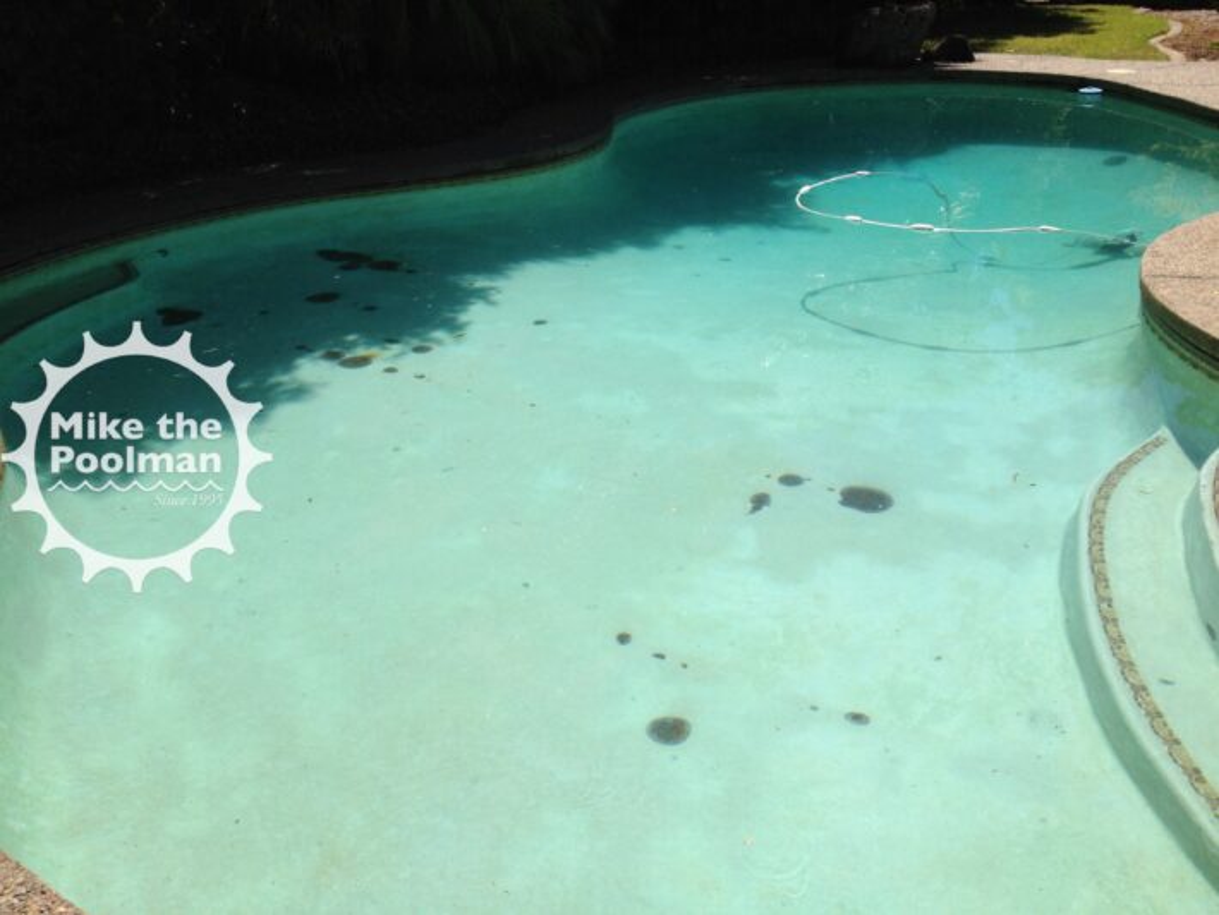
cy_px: 458
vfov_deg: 40.7
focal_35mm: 35
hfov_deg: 52.6
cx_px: 610
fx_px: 1233
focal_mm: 4.28
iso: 64
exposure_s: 1/2513
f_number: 2.4
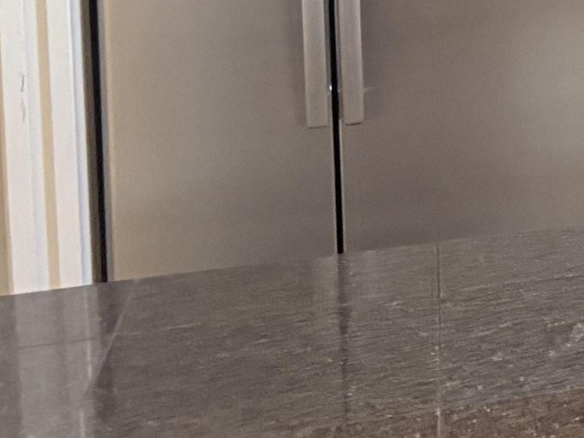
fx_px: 1806
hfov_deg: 15.7
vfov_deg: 12.9
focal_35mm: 107
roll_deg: +1.3
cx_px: 1052
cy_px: -285
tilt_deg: -4.3
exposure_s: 1/60
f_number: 1.6
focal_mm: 5.96
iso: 250
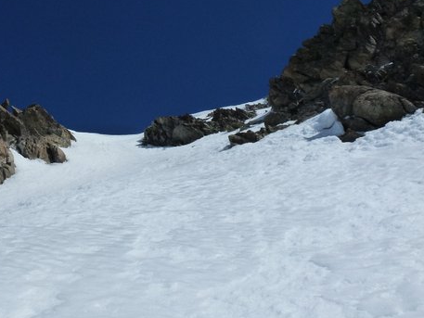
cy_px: 116
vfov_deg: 34.2
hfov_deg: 44.5
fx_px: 515
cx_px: 165
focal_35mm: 42
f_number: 5
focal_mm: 4.3
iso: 160
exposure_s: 1/2000
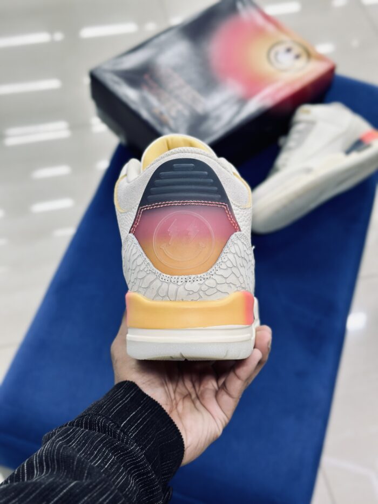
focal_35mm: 48
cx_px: 189
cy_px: 252
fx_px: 699
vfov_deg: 39.7
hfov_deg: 30.3
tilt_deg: -55.3
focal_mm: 6.86
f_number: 1.78
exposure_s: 1/100
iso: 80
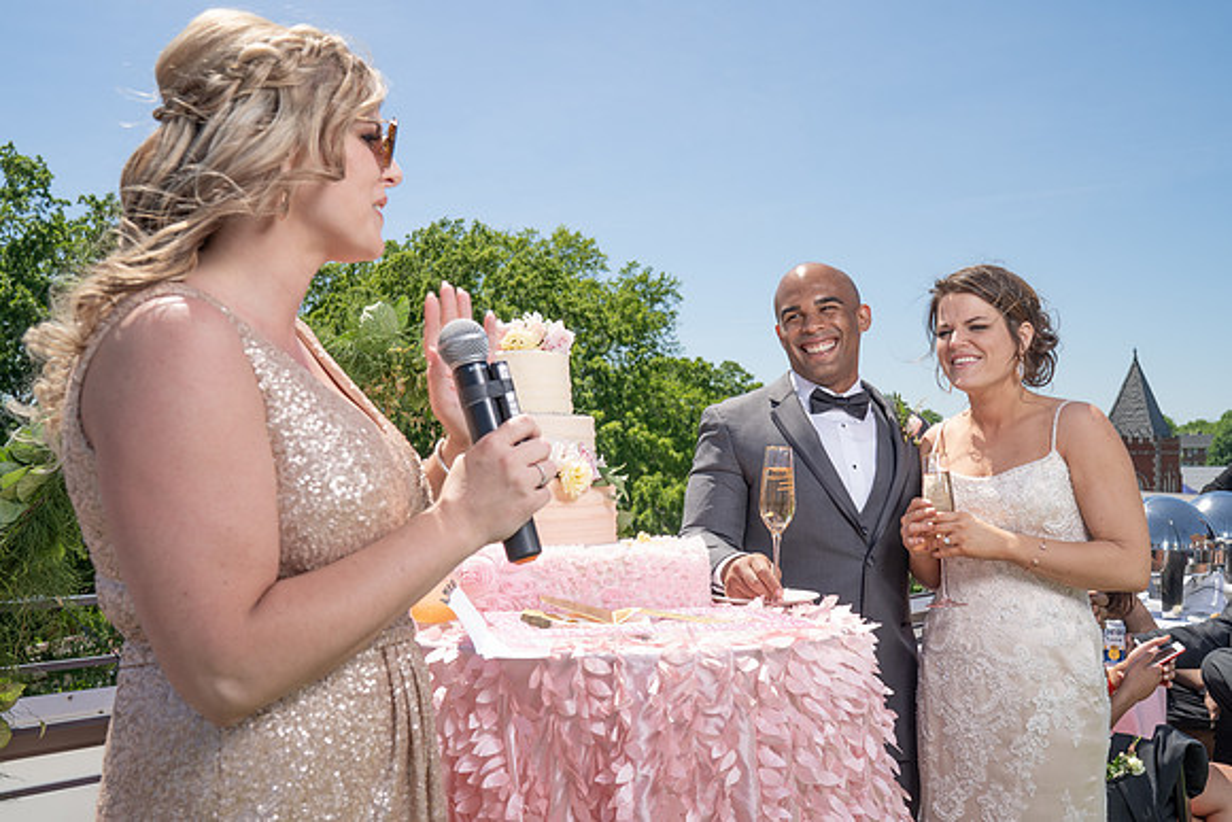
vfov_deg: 35.8
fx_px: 1272
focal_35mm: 37
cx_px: 641
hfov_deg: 51.7
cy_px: 419
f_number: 7.1
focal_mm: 35
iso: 50
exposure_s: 1/250
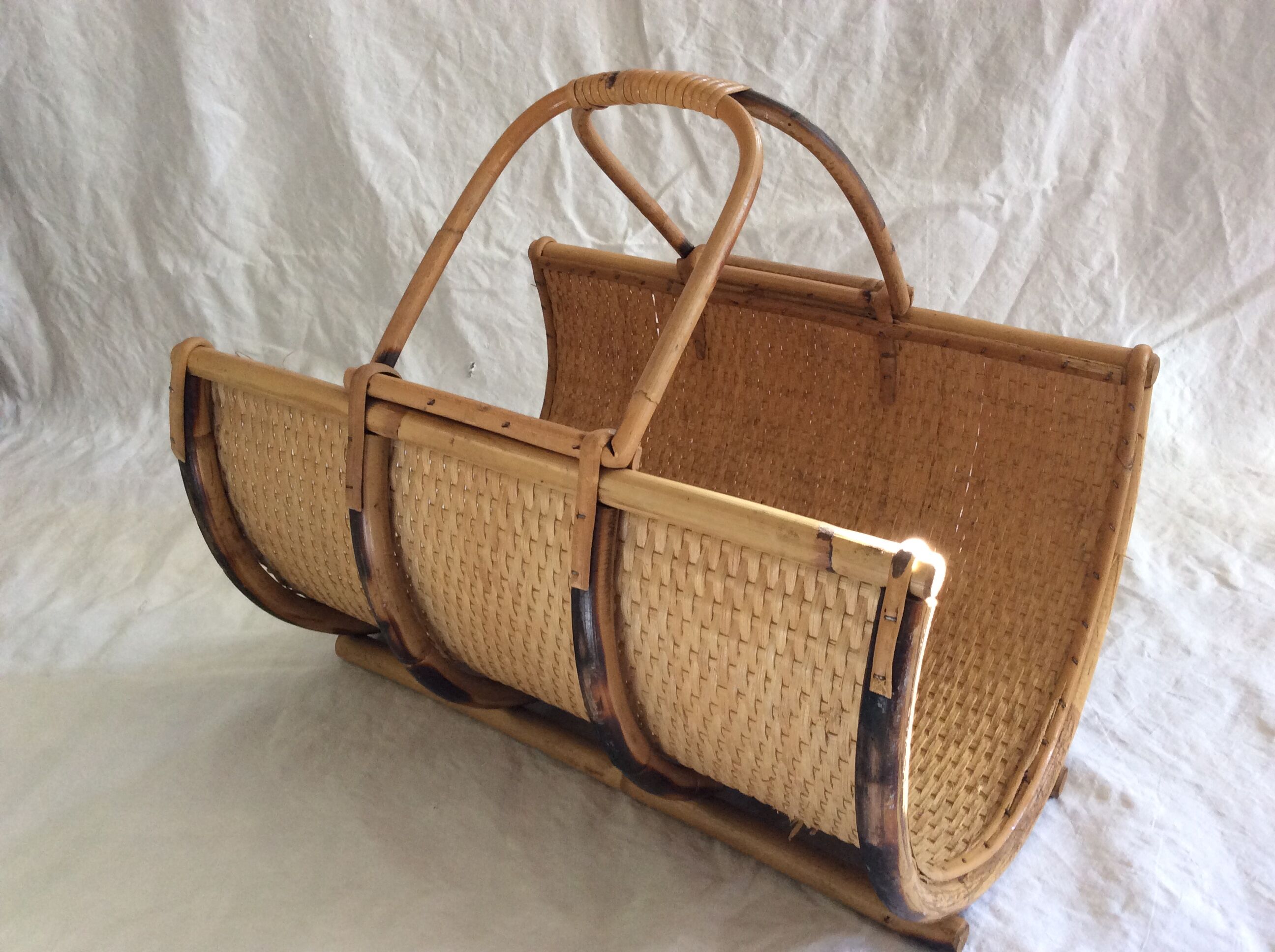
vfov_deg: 44.1
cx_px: 638
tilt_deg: -25.7
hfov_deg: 56.9
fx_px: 1177
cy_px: 476
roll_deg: +2.0
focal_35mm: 32
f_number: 2.4
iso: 100
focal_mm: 3.3
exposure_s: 1/24
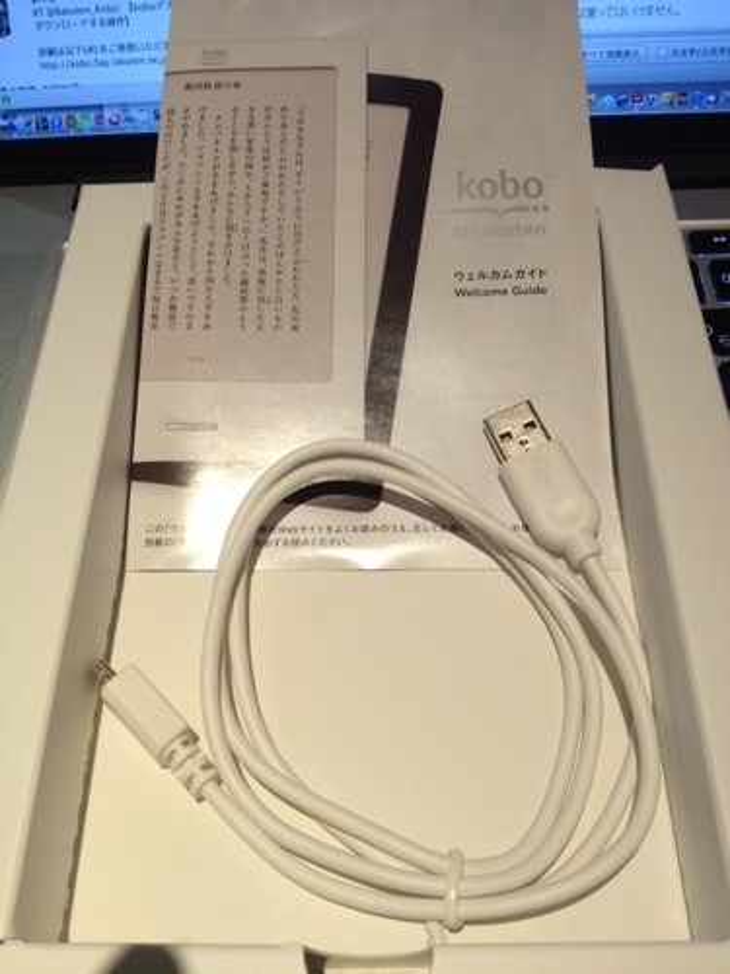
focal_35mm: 35
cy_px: 487
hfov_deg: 40.7
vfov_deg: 52.6
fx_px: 984
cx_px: 365
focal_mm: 4.28
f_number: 2.4
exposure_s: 1/20
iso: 80
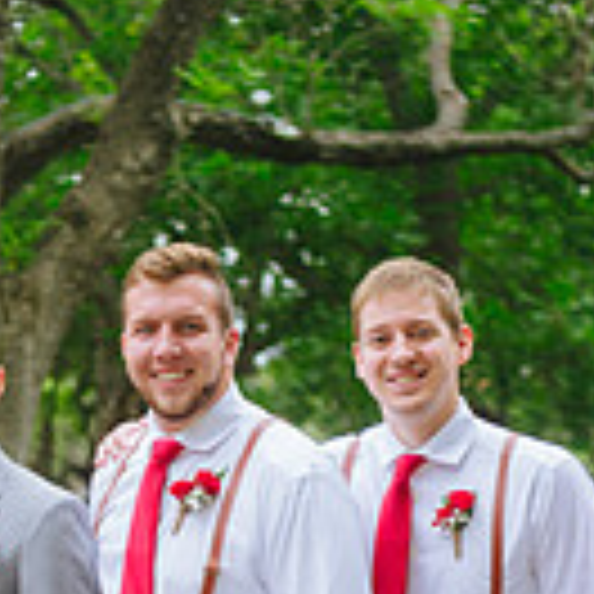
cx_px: -129
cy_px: 728
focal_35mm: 194
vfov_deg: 8.9
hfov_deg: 8.9
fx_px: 3766
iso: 100
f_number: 2.8
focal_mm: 50
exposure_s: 1/200
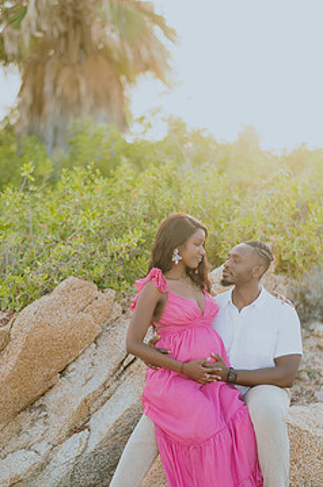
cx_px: 157
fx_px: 984
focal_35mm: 73
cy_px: 297
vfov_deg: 27.7
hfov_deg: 18.6
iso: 100
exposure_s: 1/800
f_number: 1.8
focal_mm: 58
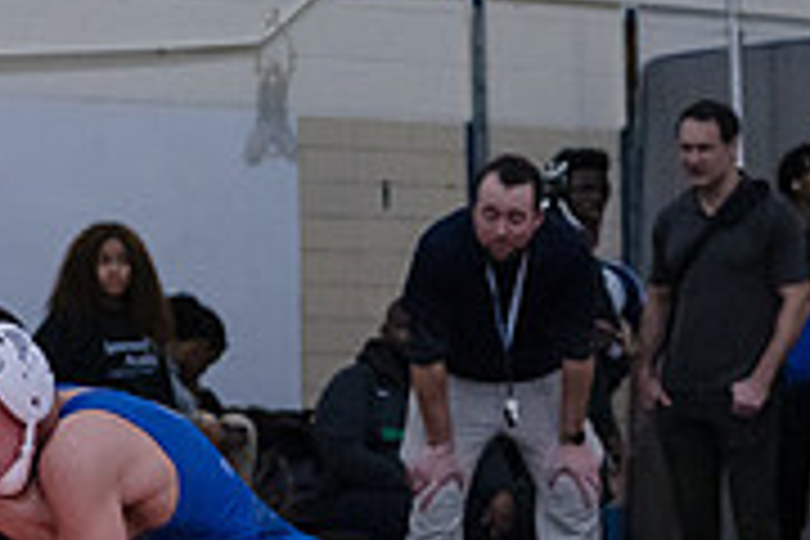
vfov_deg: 6.8
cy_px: 520
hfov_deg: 10.3
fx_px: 4500
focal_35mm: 200
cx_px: 270
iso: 5000
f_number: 3.2
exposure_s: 1/400
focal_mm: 62
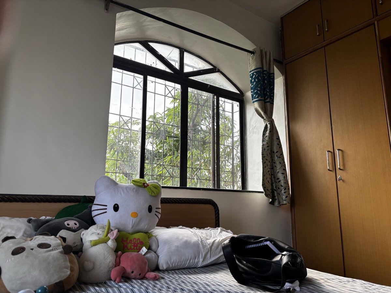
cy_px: 146
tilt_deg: +11.0
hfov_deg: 67.3
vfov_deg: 53.1
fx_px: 294
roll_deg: -0.6
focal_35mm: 26
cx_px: 196
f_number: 1.6
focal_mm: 5.96
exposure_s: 1/145
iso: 40
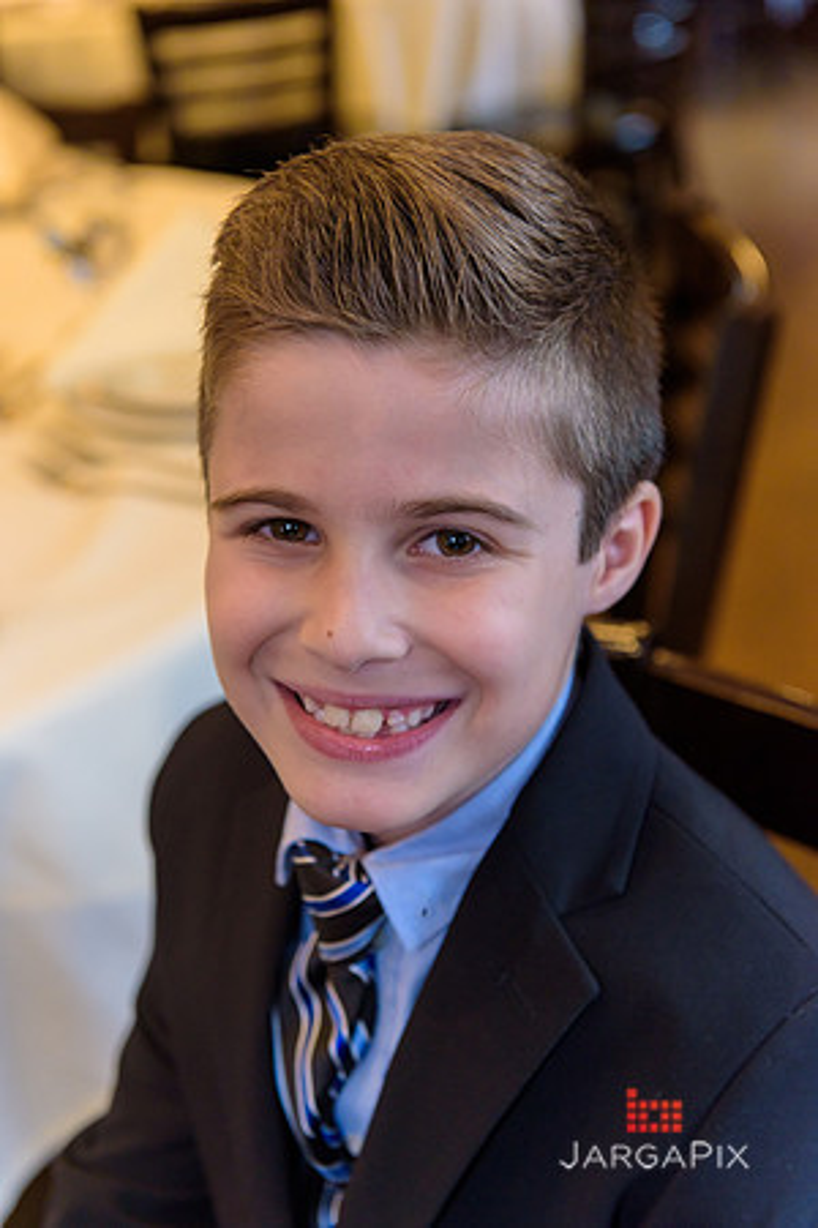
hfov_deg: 23.4
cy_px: 614
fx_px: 1977
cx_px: 409
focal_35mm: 58
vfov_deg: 34.5
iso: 800
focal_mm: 58
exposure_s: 1/125
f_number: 3.2
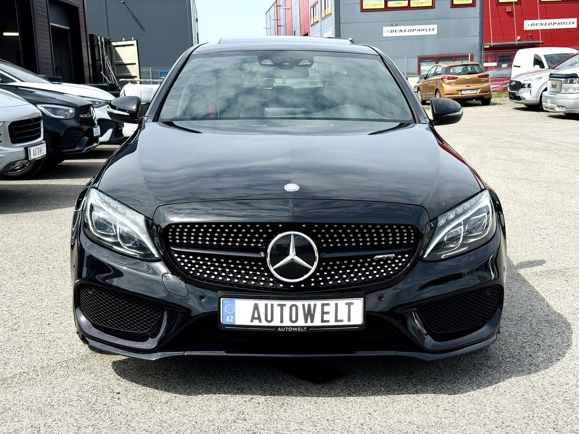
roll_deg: +1.9
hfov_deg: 39.7
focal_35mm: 48
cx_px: 290
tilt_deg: -9.4
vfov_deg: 30.3
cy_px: 217
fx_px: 803
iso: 64
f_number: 1.78
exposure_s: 1/6024
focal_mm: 6.76
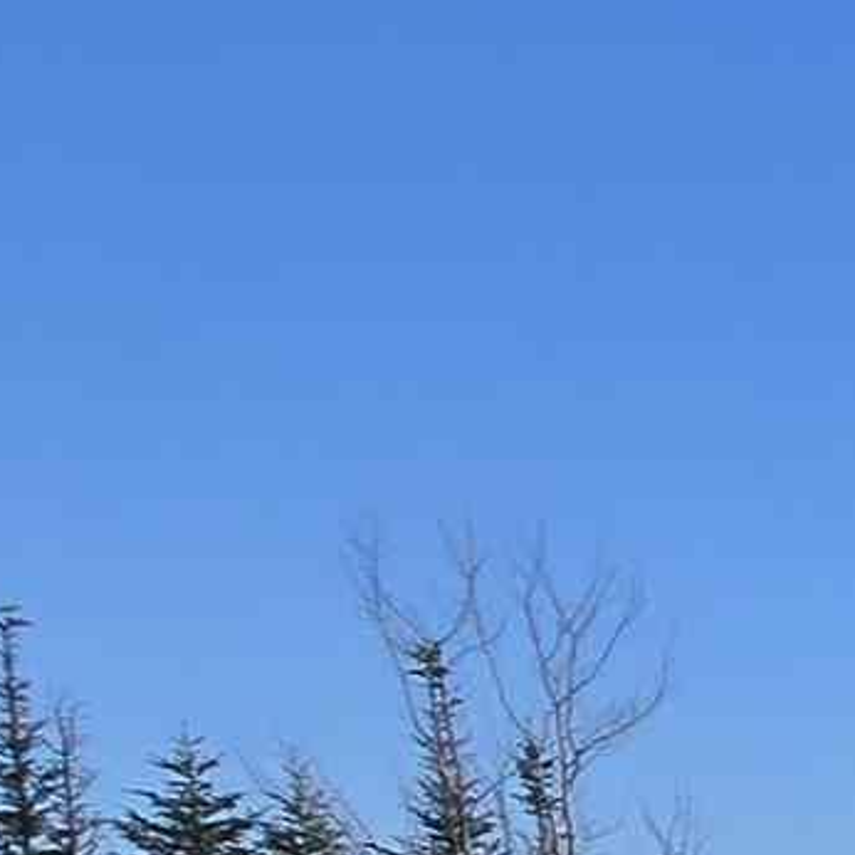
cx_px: 3403
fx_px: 2850
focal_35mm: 102
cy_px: 1329
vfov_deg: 15.6
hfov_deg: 8.3
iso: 50
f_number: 2.2
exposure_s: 1/3203
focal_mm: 2.2
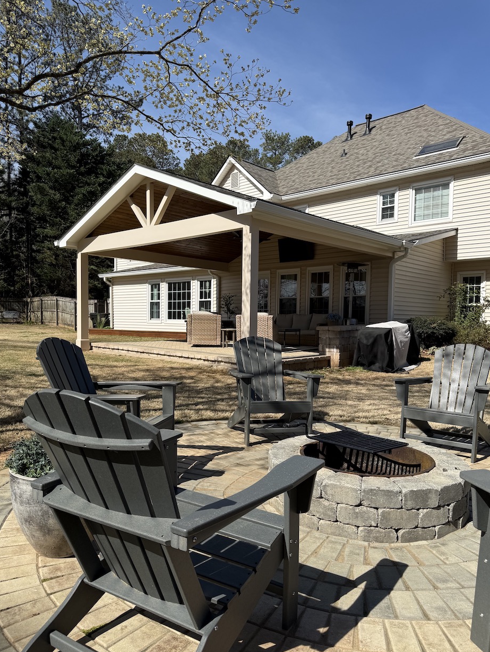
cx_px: 250
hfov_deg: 53.1
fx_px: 491
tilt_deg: -2.0
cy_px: 345
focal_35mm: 26
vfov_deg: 67.2
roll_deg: -1.0
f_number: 1.78
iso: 80
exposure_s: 1/4975
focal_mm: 6.76
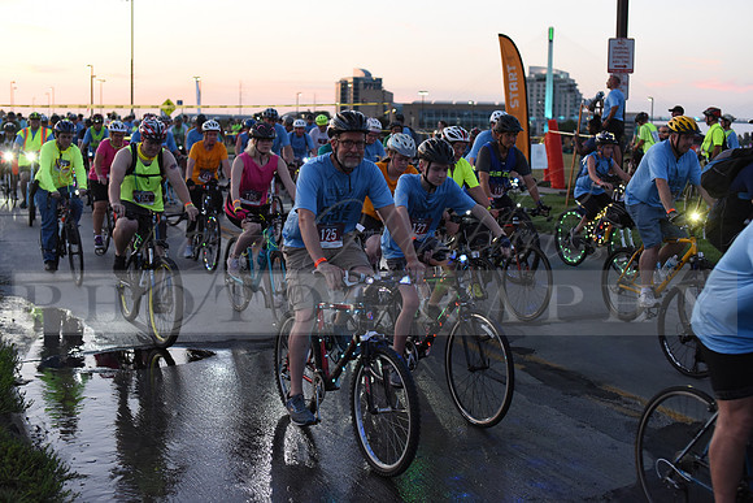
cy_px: 252
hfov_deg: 39.6
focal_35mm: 50
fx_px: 1046
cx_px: 376
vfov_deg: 27.0
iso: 2500
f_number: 3.2
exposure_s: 1/400
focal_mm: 50
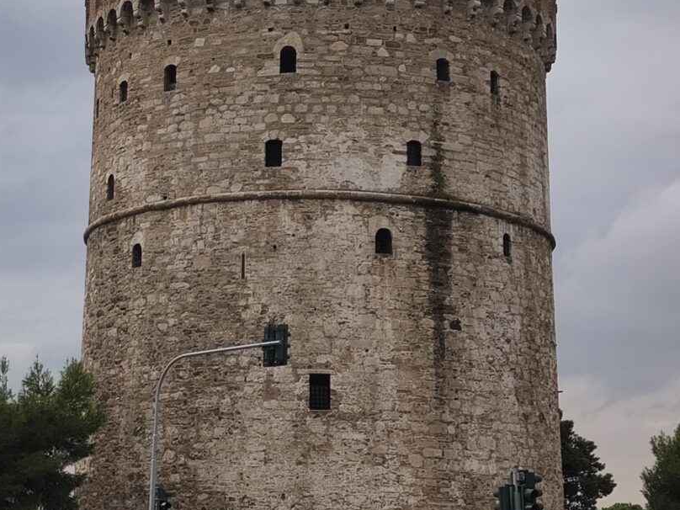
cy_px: 118
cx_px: 210
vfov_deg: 19.2
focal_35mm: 76
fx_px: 1493
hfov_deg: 25.5
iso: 50
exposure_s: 1/1553
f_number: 1.65
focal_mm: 6.18
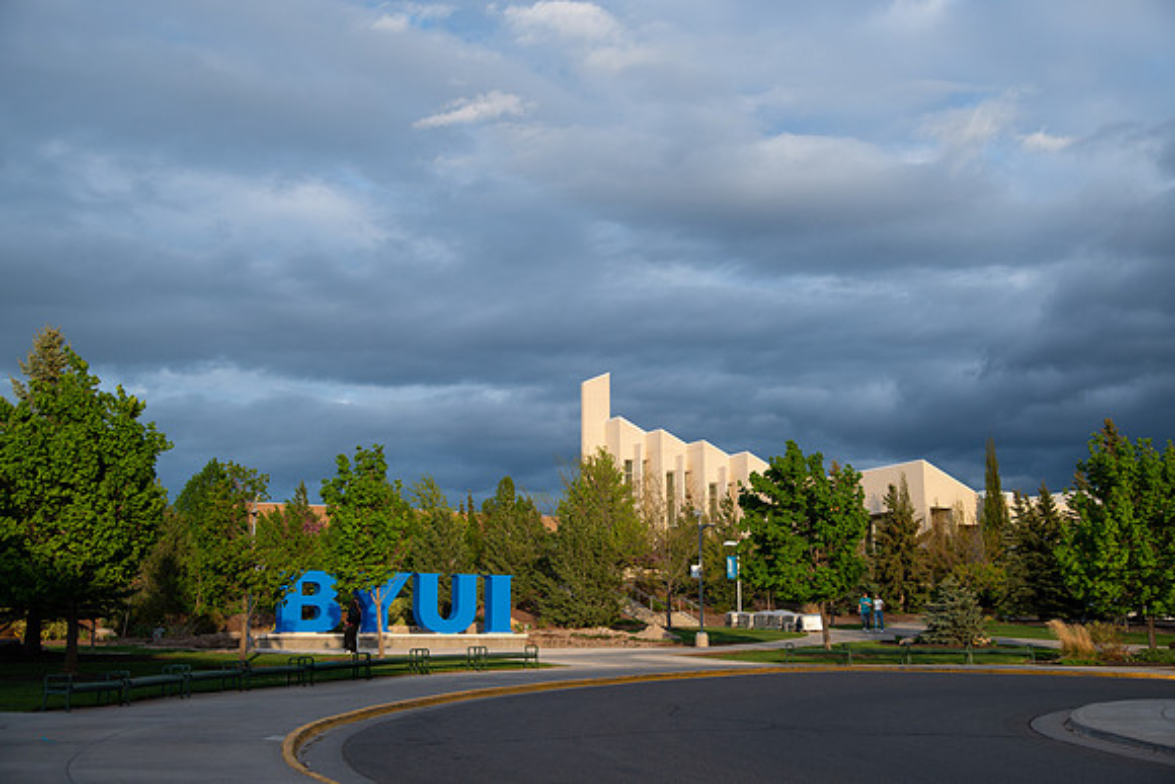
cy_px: 392
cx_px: 588
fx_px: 1517
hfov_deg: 42.4
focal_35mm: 46
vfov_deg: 29.0
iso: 200
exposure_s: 1/400
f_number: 5
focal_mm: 46
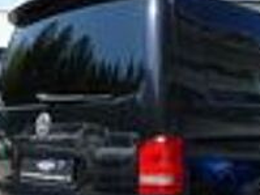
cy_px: 152
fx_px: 435
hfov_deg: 32.6
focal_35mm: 58
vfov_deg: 24.8
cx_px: 196
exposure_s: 1/1000
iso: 125
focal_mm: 9.12
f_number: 2.8
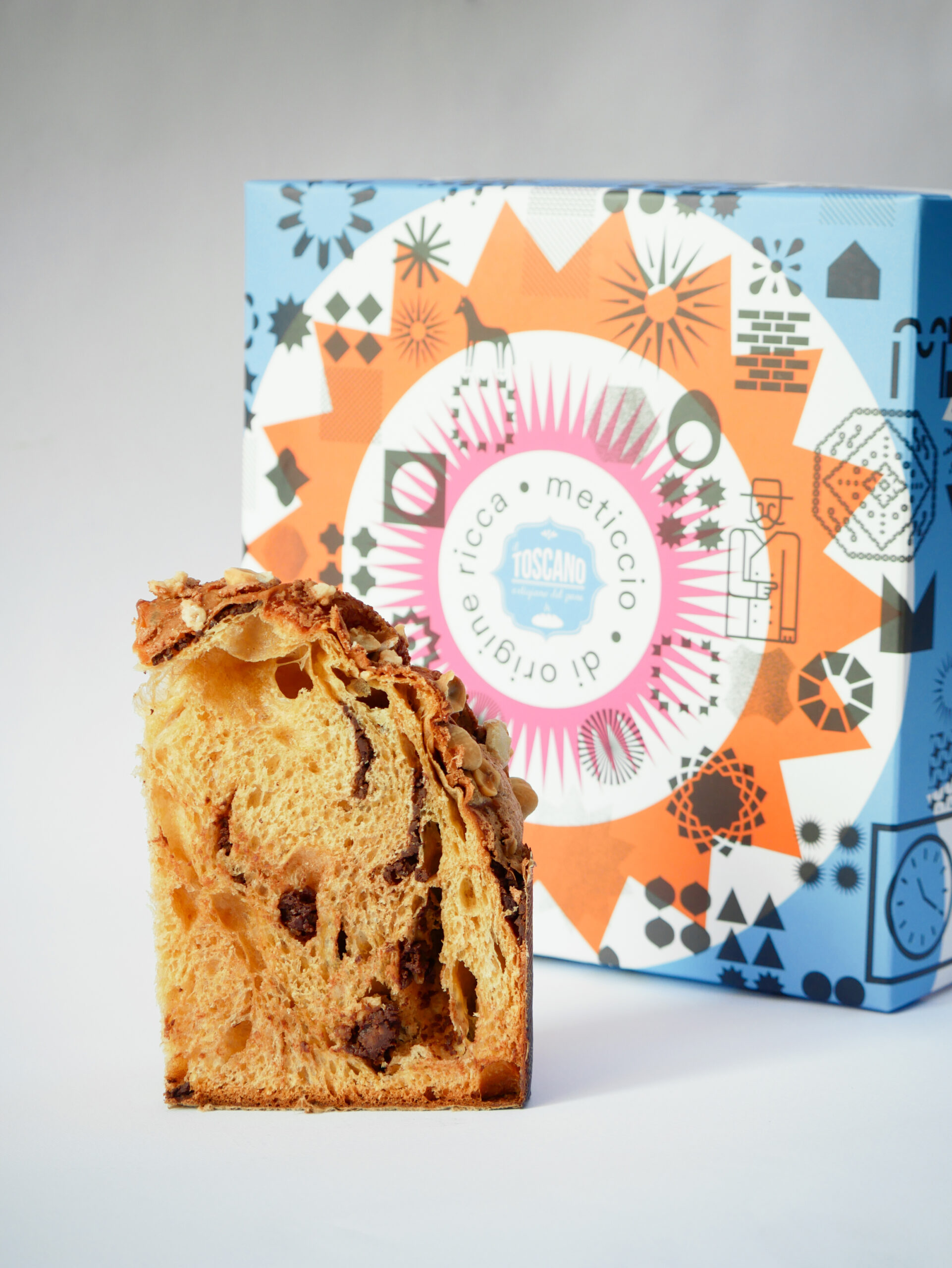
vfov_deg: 21.8
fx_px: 3298
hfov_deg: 16.4
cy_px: 634
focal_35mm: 90
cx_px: 476
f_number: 4.5
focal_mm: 45
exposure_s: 1/100
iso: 200
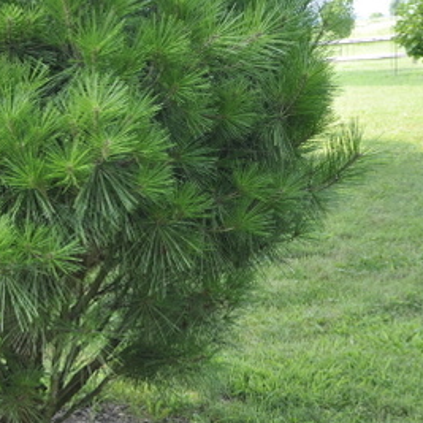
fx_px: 1161
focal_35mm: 84
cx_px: -71
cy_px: 130
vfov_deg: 20.5
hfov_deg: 19.5
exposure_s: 1/125
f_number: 5.6
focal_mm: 22
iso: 200
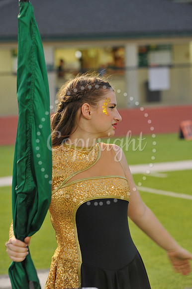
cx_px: 96
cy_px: 144
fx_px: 1081
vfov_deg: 15.2
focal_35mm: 135
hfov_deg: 10.1
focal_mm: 135
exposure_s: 1/100
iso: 1250
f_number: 6.3
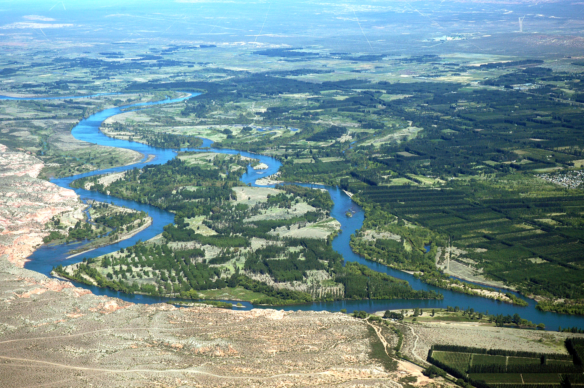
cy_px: 194
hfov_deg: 27.0
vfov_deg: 18.1
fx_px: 1216
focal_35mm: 75
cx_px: 292
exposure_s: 1/1500
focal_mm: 50
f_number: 6.3
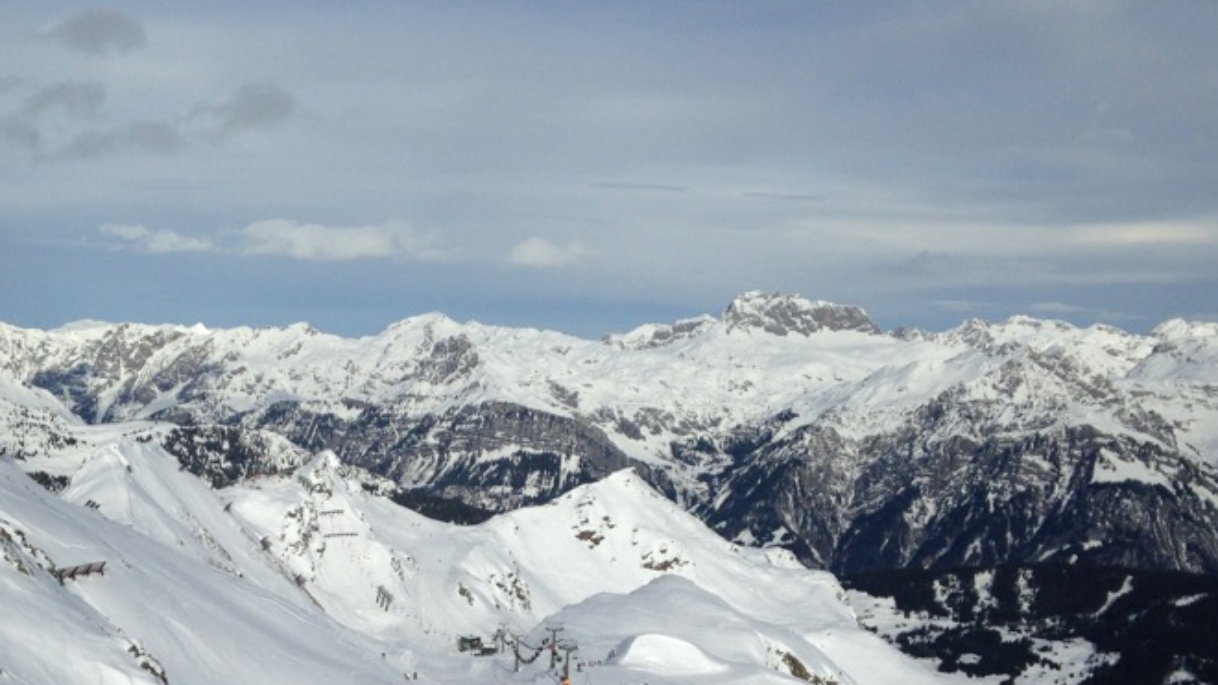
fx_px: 1582
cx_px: 465
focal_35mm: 49
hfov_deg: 41.8
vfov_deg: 23.8
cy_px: 607
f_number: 2.4
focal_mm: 4.13
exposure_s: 1/4525
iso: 50
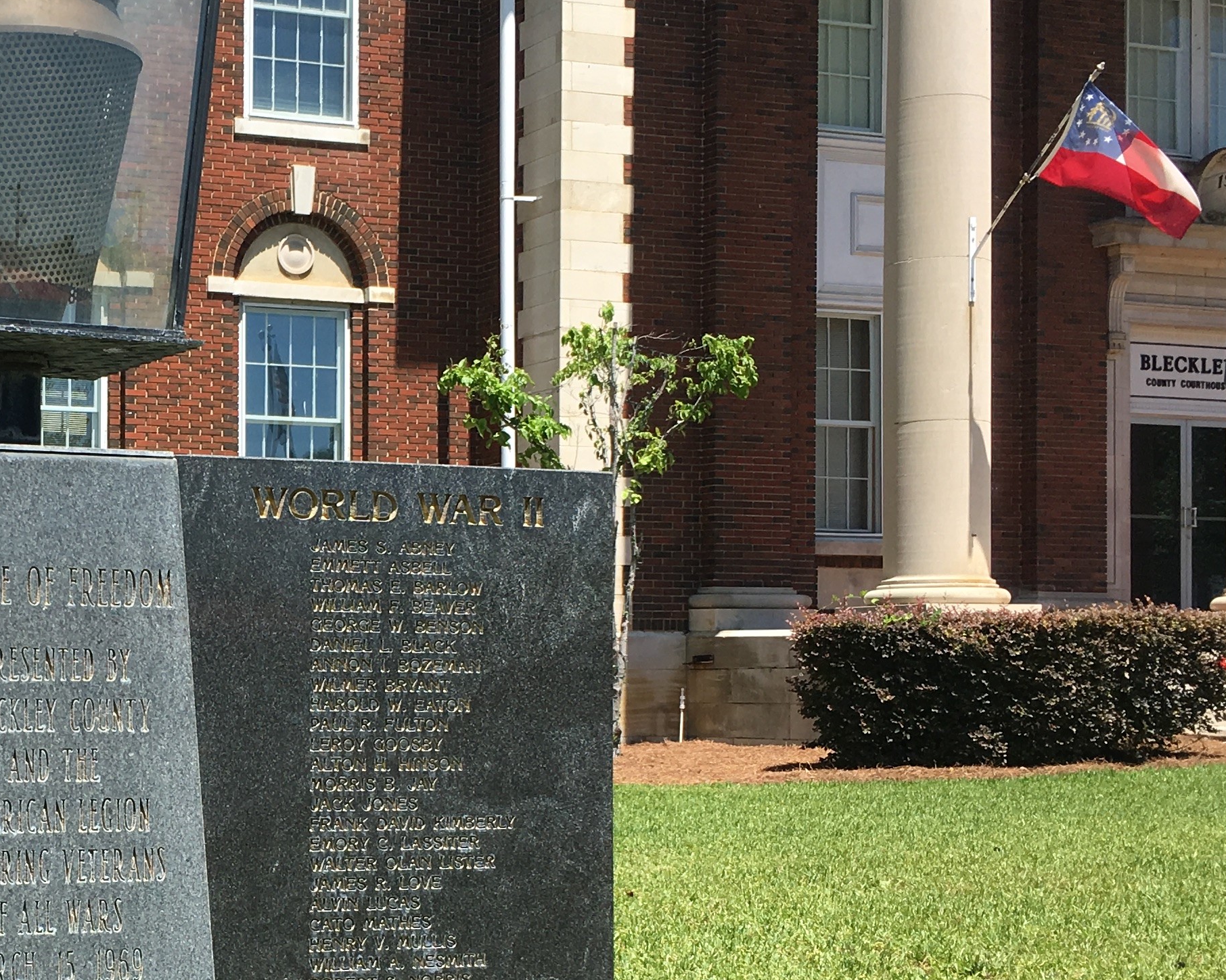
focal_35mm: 63
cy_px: 651
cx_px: 73
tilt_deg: +2.6
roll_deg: +0.4
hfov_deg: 28.6
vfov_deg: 24.1
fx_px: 2286
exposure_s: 1/1012
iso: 25
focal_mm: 4.15
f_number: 2.2
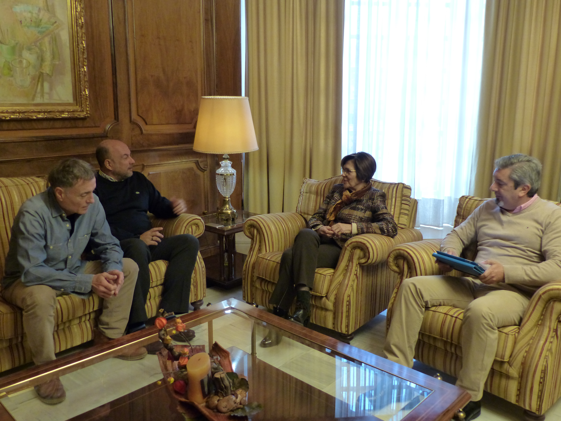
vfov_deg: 46.8
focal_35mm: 30
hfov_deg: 60.0
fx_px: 486
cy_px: 210
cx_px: 280
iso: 400
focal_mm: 5.5
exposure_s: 1/30
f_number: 2.8
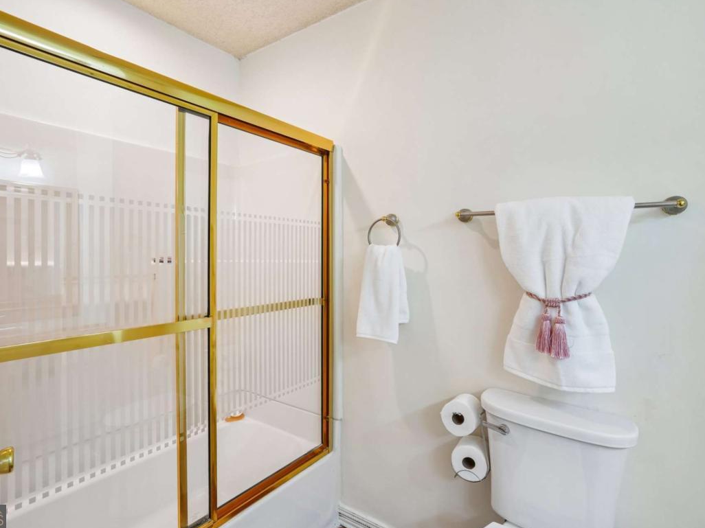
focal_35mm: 18
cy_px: 257
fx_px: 367
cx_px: 335
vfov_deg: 71.6
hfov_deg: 87.7
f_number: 8
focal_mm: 16
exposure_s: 1/10
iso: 400
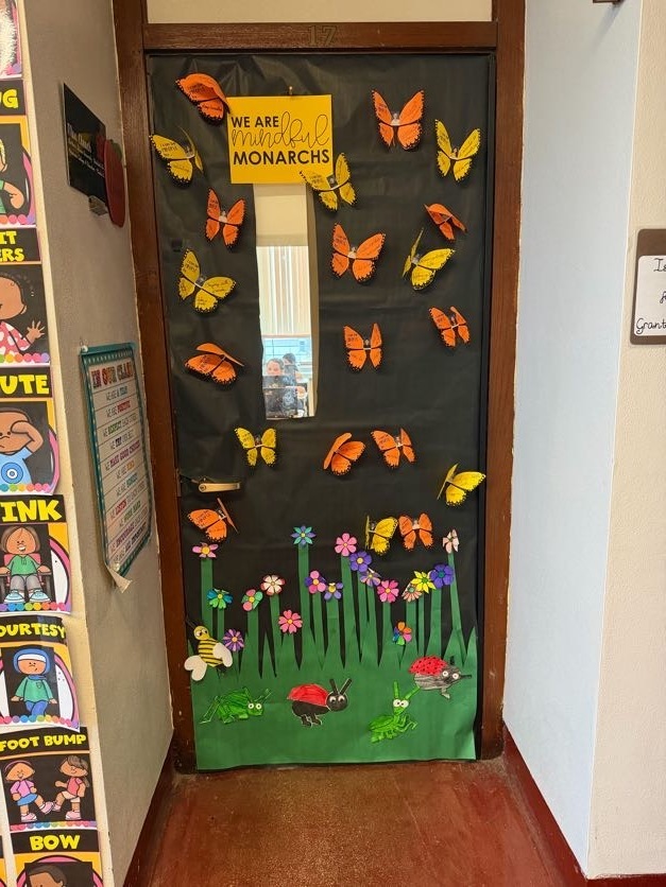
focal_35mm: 24
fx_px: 616
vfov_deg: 71.6
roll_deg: +1.1
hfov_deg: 56.8
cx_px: 333
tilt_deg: -10.7
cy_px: 444
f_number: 1.78
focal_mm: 6.76
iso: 500
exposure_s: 1/60
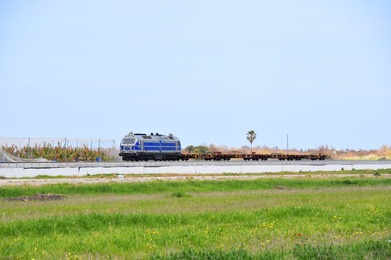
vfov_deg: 7.5
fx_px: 1987
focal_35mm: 183
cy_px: 130
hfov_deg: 11.2
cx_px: 196
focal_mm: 122
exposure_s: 1/1600
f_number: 5.6
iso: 400
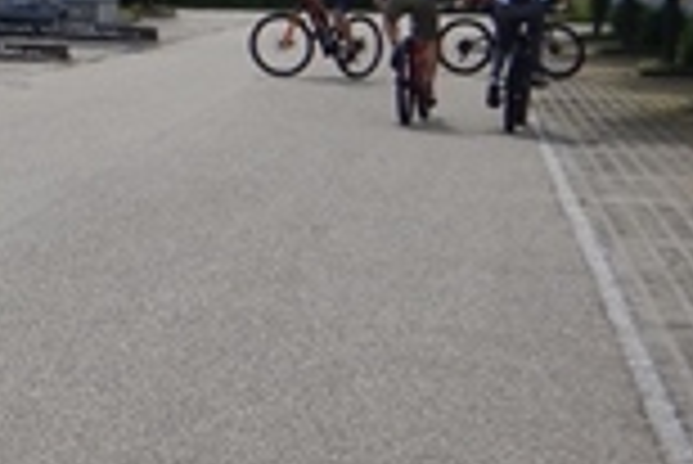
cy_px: 185
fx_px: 2331
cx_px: -304
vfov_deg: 11.3
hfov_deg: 15.7
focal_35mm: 121
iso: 125
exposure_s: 1/1000
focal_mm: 4.3
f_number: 4.1
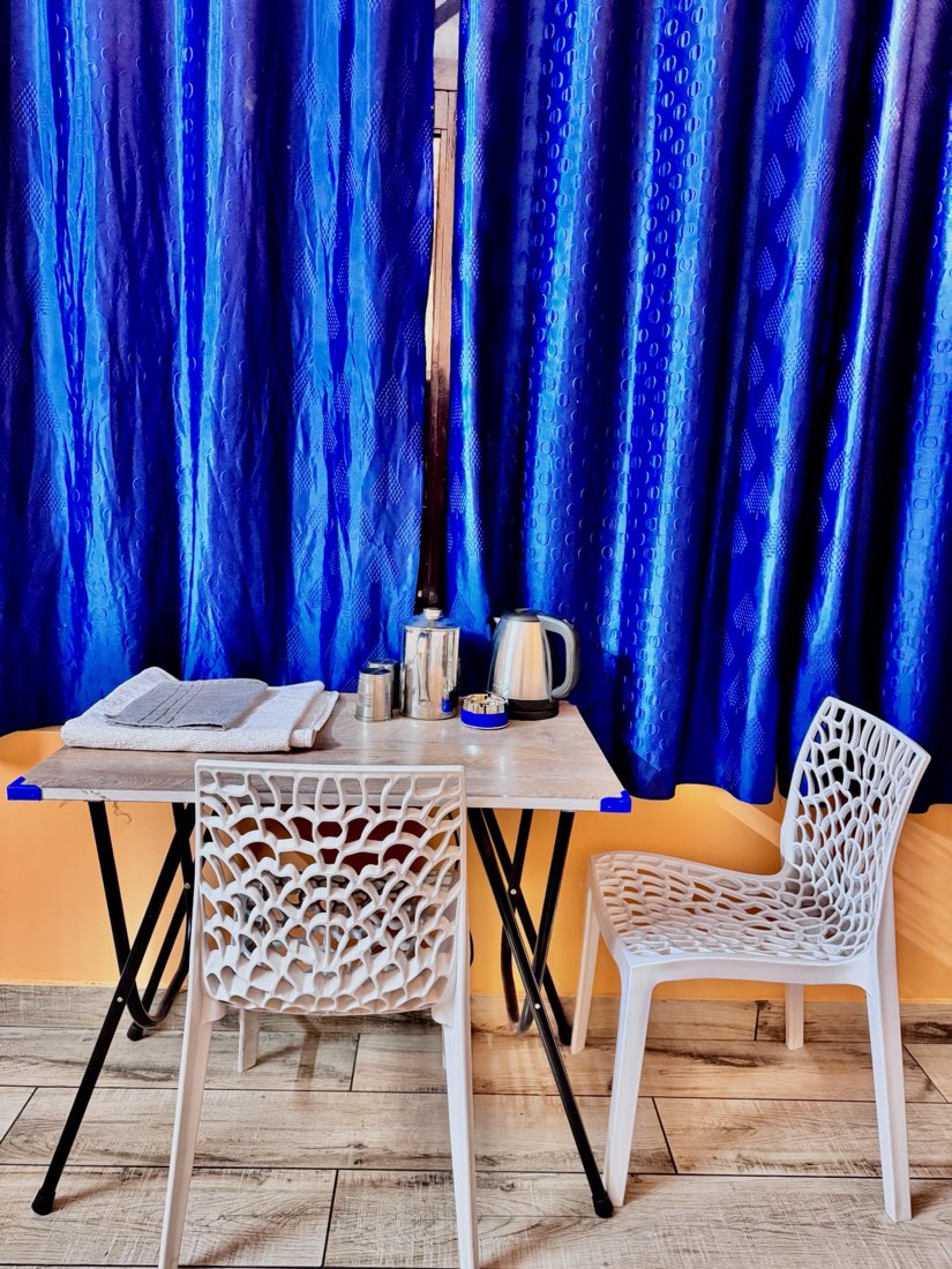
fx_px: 880
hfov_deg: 56.8
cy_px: 634
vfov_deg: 71.6
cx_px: 476
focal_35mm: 24
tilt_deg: -9.8
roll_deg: -2.9
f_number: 1.78
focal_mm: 6.76
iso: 640
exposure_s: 1/33
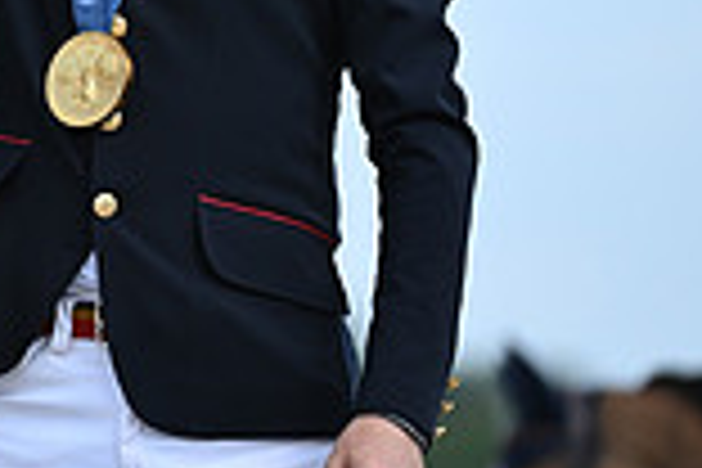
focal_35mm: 967
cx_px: -526
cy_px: -259
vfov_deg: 1.4
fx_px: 18855
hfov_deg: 2.1
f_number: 5.6
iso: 400
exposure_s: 1/1250
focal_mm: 260
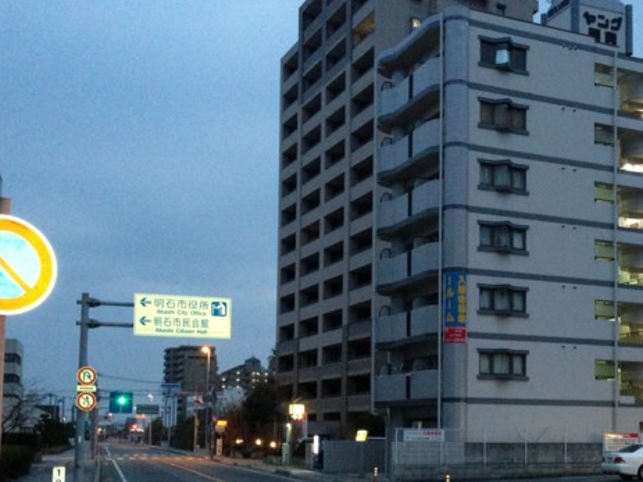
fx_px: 1059
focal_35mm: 57
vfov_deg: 25.3
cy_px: 364
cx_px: 494
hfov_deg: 33.0
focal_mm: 4.13
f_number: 2.4
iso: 400
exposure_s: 1/20
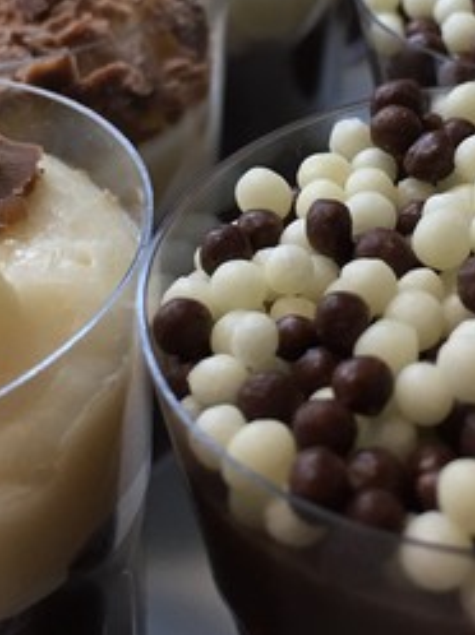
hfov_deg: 20.9
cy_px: 94
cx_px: 278
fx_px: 1284
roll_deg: +4.7
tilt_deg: -32.8
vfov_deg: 27.1
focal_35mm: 70
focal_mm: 4.15
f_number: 2.2
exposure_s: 1/30
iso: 50
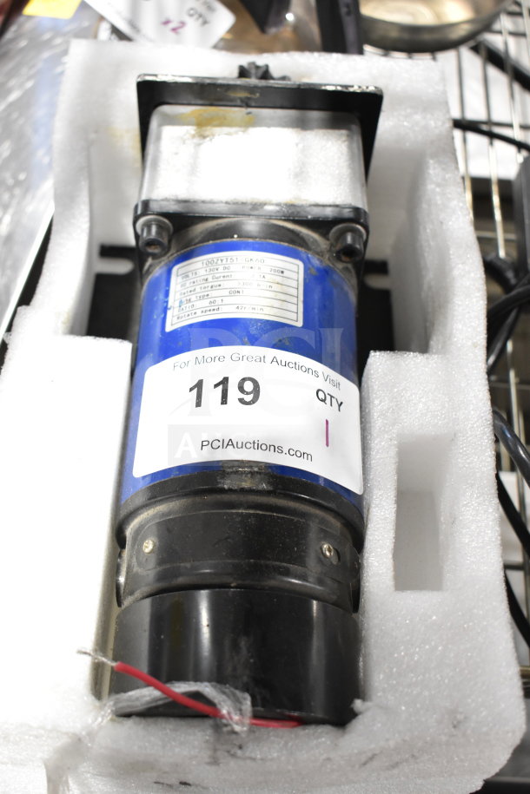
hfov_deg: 33.0
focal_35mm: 40
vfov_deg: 47.9
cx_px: 265
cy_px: 397
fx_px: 894
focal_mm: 27
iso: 1800
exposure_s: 1/40
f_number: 4
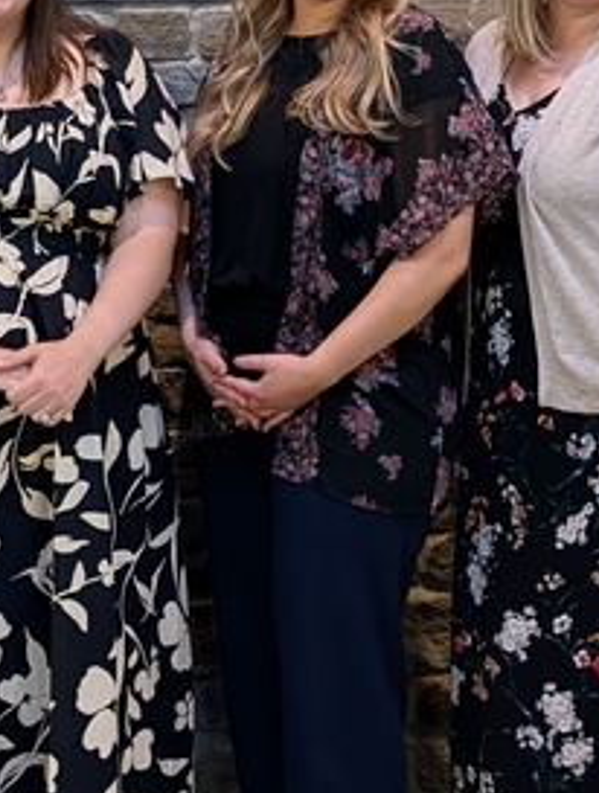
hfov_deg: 16.3
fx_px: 2068
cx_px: 77
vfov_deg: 21.6
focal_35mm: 90
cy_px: 224
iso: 315
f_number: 1.68
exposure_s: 1/120
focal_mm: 6.9
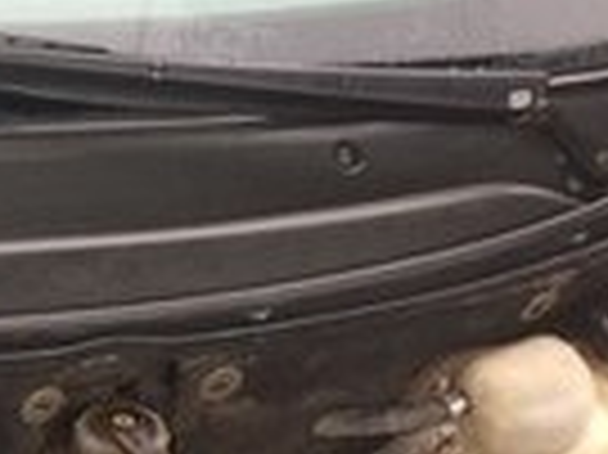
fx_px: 2492
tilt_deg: -44.8
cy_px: 784
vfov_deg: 9.9
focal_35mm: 142
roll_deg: +0.0
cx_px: -374
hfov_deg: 13.0
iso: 40
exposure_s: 1/50
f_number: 2.2
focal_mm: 4.15
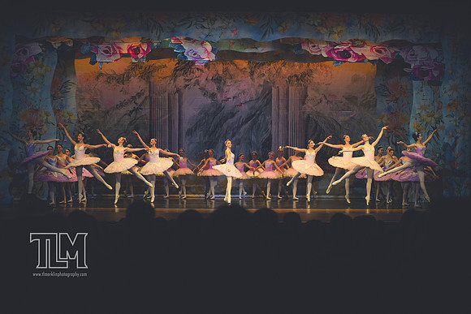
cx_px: 236
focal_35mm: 80
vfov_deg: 17.1
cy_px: 157
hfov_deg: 25.4
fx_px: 1047
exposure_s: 1/500
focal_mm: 80
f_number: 2.8
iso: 1250
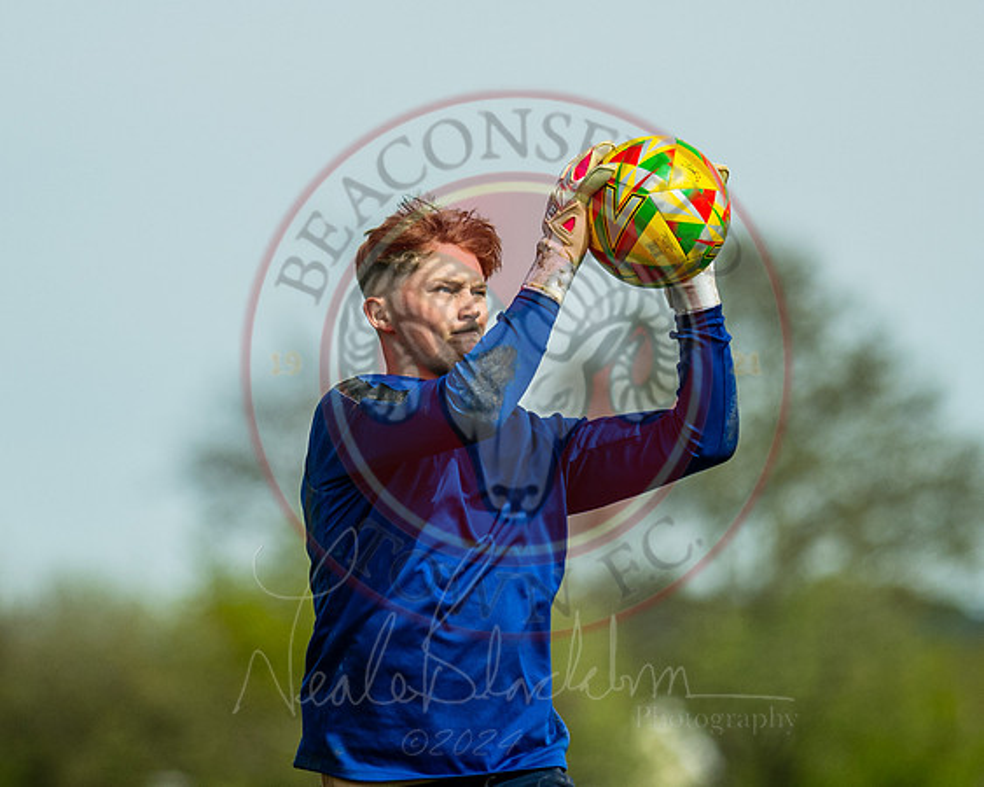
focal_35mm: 442
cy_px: 421
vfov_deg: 3.5
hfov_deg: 4.4
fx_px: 12879
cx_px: 403
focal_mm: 135
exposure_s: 1/6400
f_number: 1.8
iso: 100
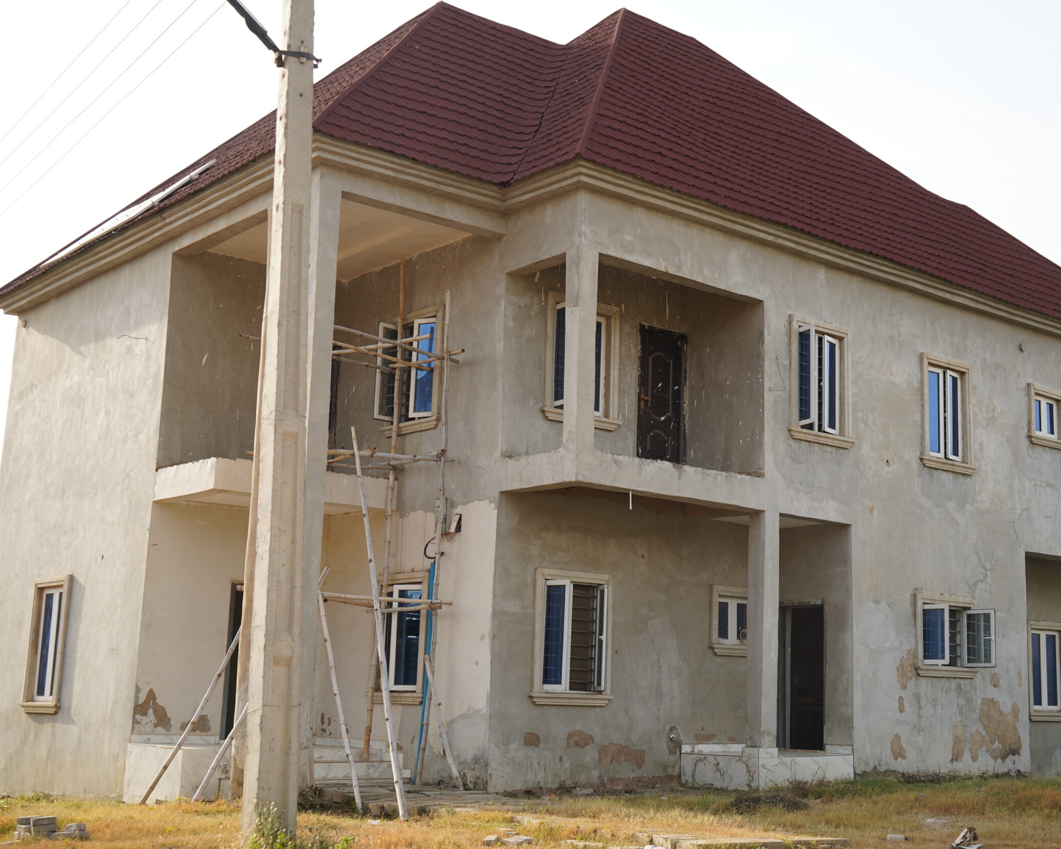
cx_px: 603
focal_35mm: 46
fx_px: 1444
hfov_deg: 40.3
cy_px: 418
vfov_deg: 32.7
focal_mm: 40
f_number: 5
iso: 100
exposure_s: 1/250
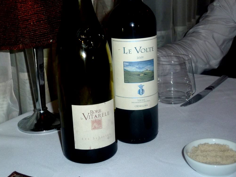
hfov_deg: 34.4
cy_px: 88
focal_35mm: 56
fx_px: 382
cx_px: 117
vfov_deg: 26.1
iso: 200
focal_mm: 9.1
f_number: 3.9
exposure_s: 1/30
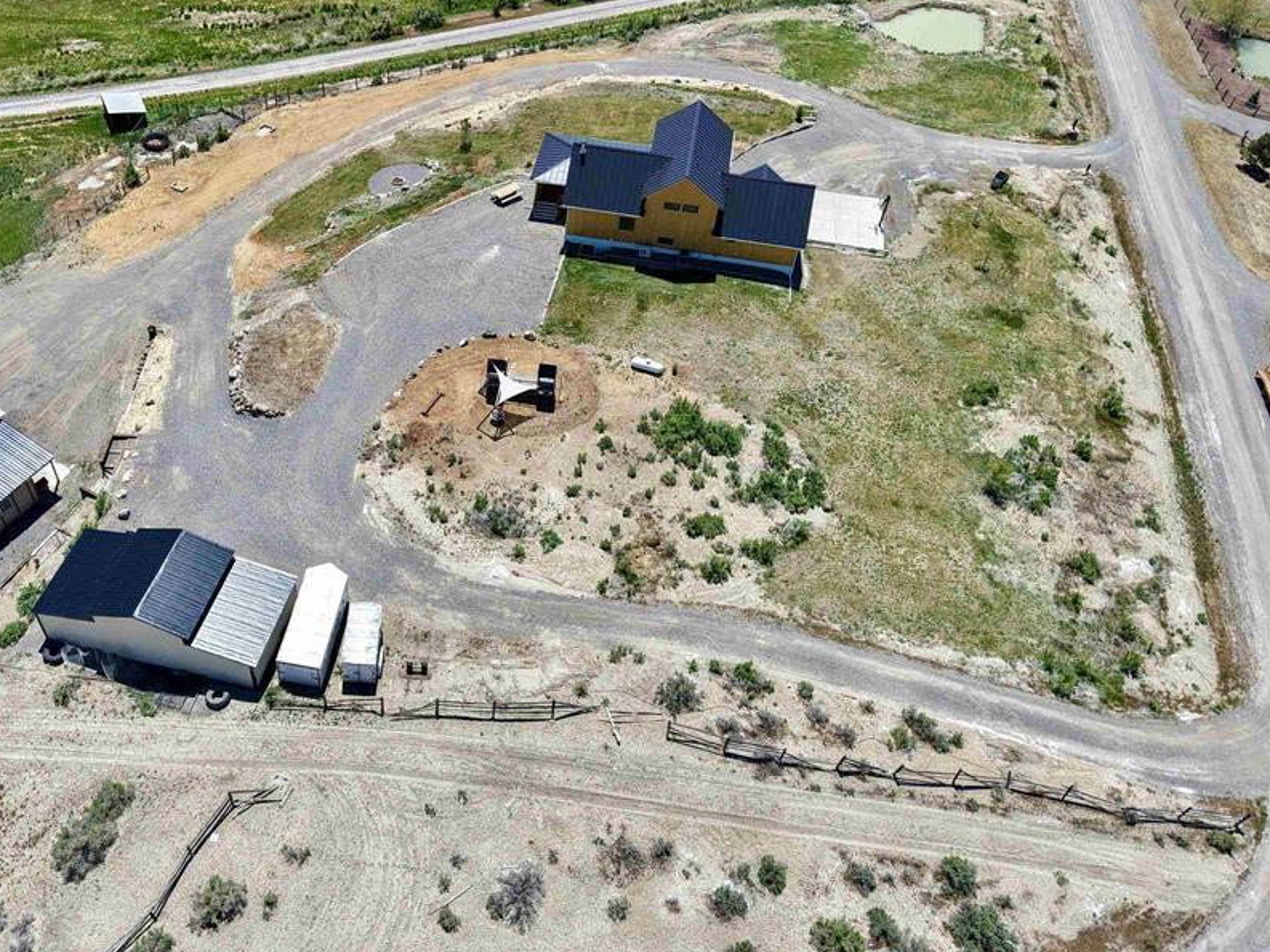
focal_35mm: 31
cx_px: 468
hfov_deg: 57.5
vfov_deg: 45.4
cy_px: 424
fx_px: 1138
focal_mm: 8.67
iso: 100
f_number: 1.8
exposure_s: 1/3200
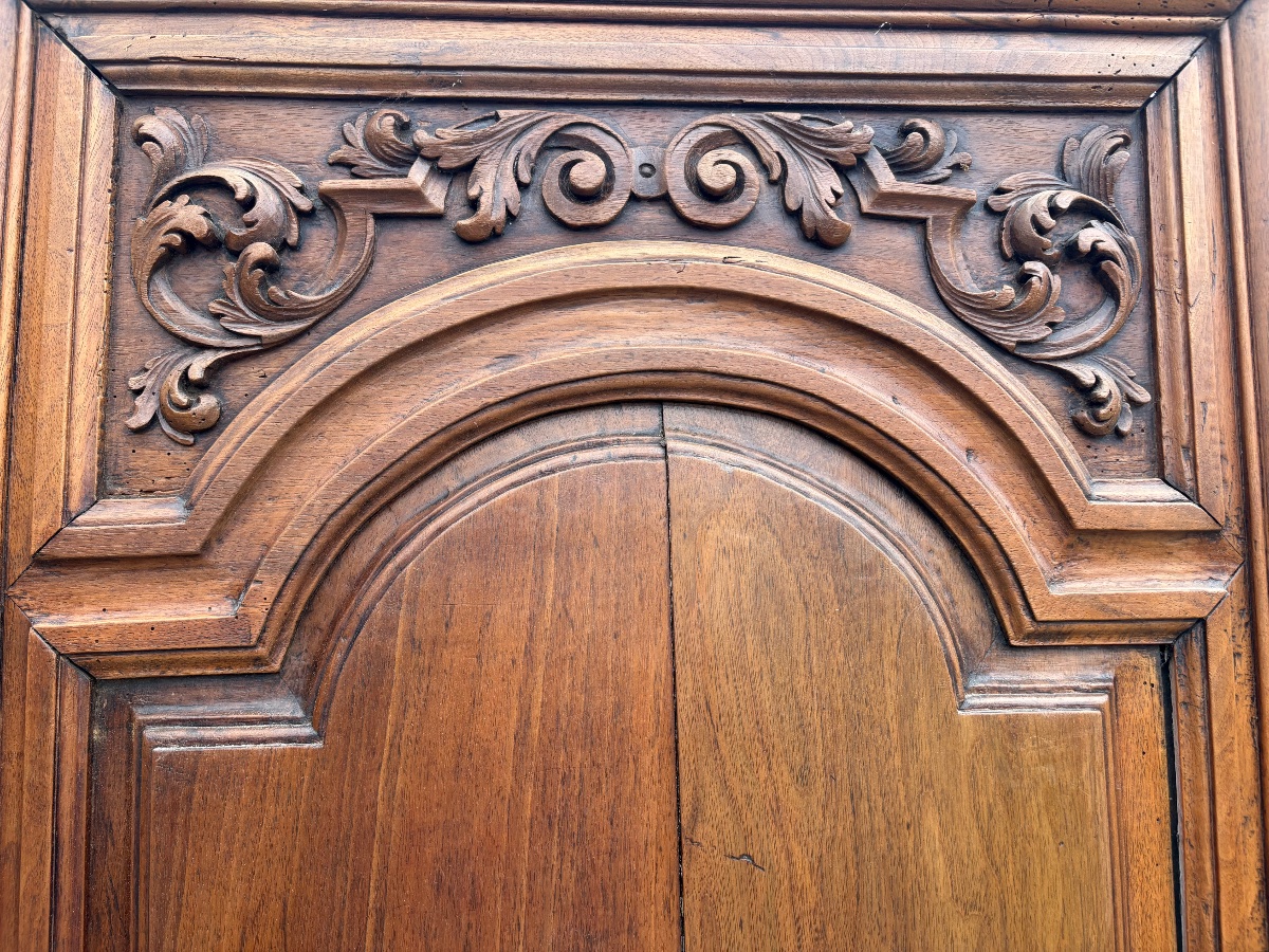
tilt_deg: +1.9
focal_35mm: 26
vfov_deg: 53.1
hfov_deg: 67.3
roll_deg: +0.3
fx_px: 953
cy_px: 476
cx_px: 634
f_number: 1.6
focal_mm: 5.96
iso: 50
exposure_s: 1/435
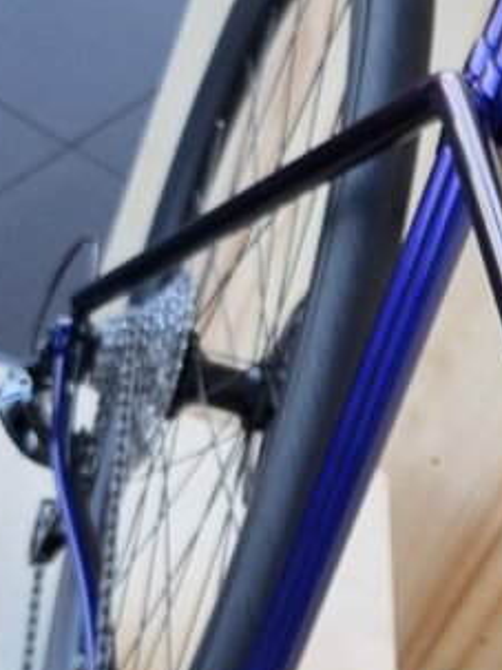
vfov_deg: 21.9
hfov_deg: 16.0
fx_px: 1703
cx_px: 639
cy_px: 562
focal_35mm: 88
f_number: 1.8
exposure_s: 1/100
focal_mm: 5.4
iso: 64
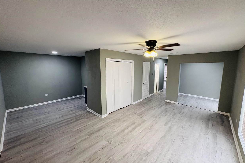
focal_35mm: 15
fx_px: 102
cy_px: 79
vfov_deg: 77.3
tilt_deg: -5.7
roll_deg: +0.1
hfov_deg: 100.4
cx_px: 124
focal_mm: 2.22
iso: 160
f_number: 2.2
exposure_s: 1/60
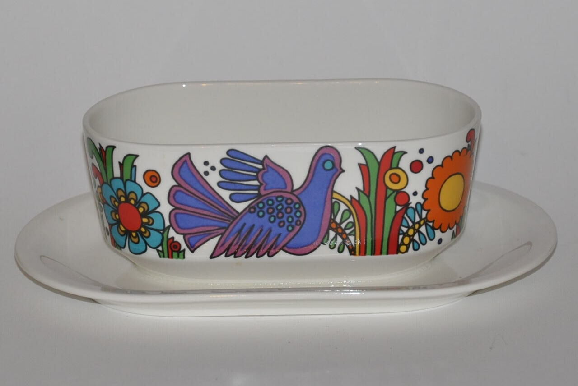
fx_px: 2531
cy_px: 193
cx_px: 289
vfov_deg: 8.7
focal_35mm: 158
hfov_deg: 13.0
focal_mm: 105
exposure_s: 1/60
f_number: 5.6
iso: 800
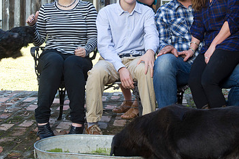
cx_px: 143
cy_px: 40
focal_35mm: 70
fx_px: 465
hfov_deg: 28.8
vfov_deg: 19.3
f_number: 9
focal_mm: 42
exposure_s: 1/100
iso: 400
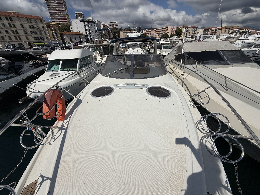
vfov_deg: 85.7
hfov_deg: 102.1
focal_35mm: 14
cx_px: 130
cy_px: 98
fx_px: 105
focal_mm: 2.22
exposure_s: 1/10101
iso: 40
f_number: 2.2
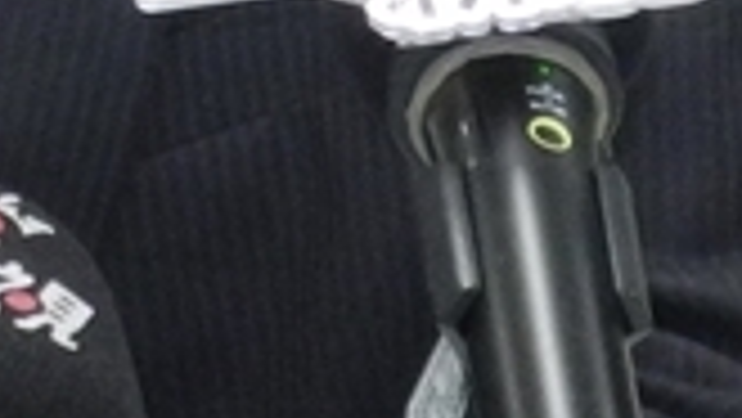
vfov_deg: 1.0
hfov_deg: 1.7
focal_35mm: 1248
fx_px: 24566
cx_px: -414
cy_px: -573
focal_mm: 37
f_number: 5.6
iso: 560
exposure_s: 1/30
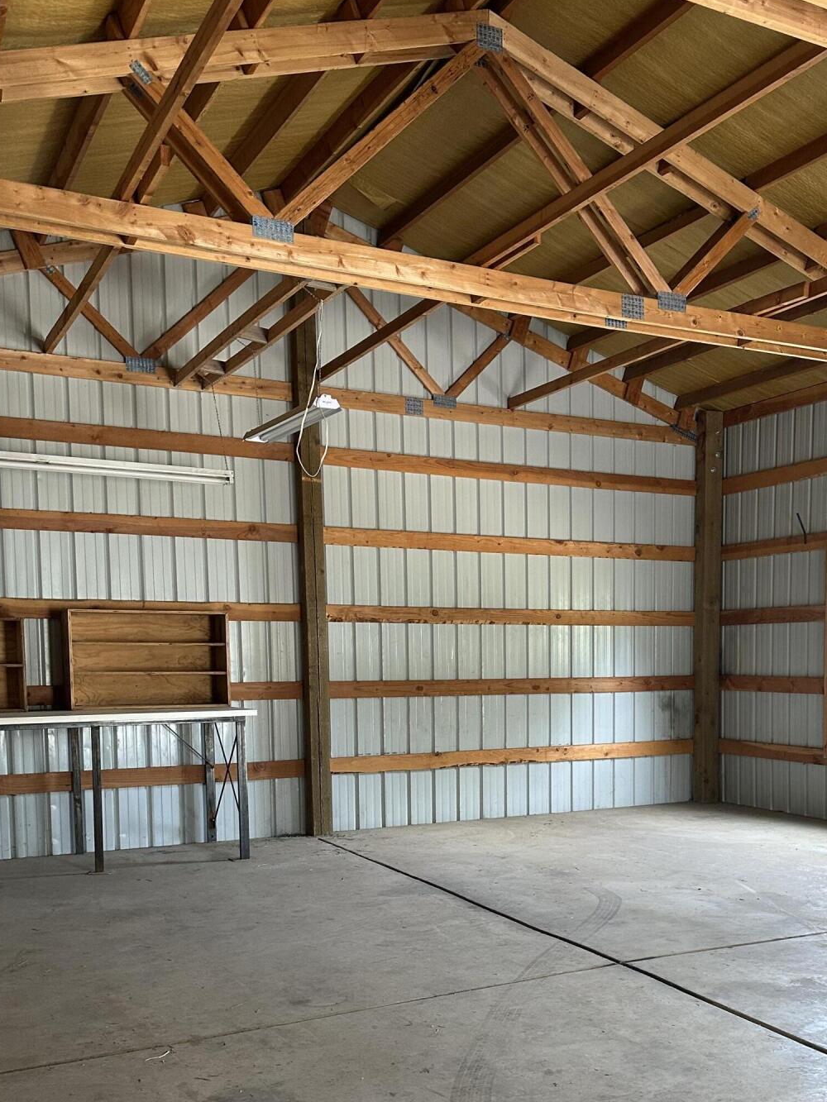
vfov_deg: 50.1
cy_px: 765
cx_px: 574
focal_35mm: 36
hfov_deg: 39.0
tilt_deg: -3.7
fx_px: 1147
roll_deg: -1.1
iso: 250
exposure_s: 1/60
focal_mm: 6.86
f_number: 1.78
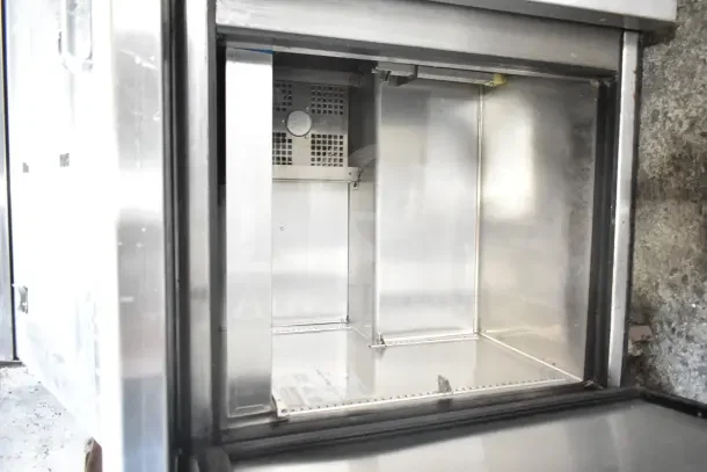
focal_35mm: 27
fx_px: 530
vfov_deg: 48.0
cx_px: 354
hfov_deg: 67.4
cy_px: 236
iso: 1600
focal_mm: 18
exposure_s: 1/60
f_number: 4
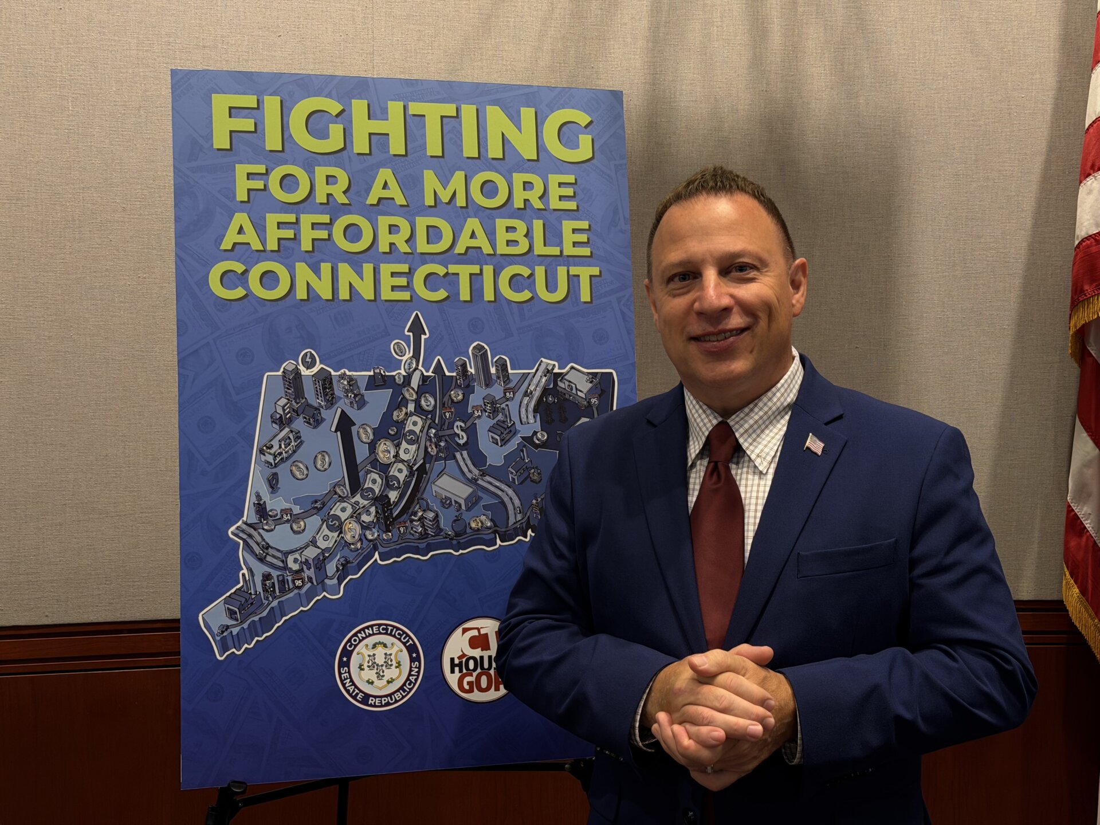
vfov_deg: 30.3
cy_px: 412
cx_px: 550
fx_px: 1525
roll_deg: +0.8
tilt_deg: -3.5
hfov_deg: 39.7
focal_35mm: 48
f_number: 1.78
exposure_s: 1/60
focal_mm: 6.76
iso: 160
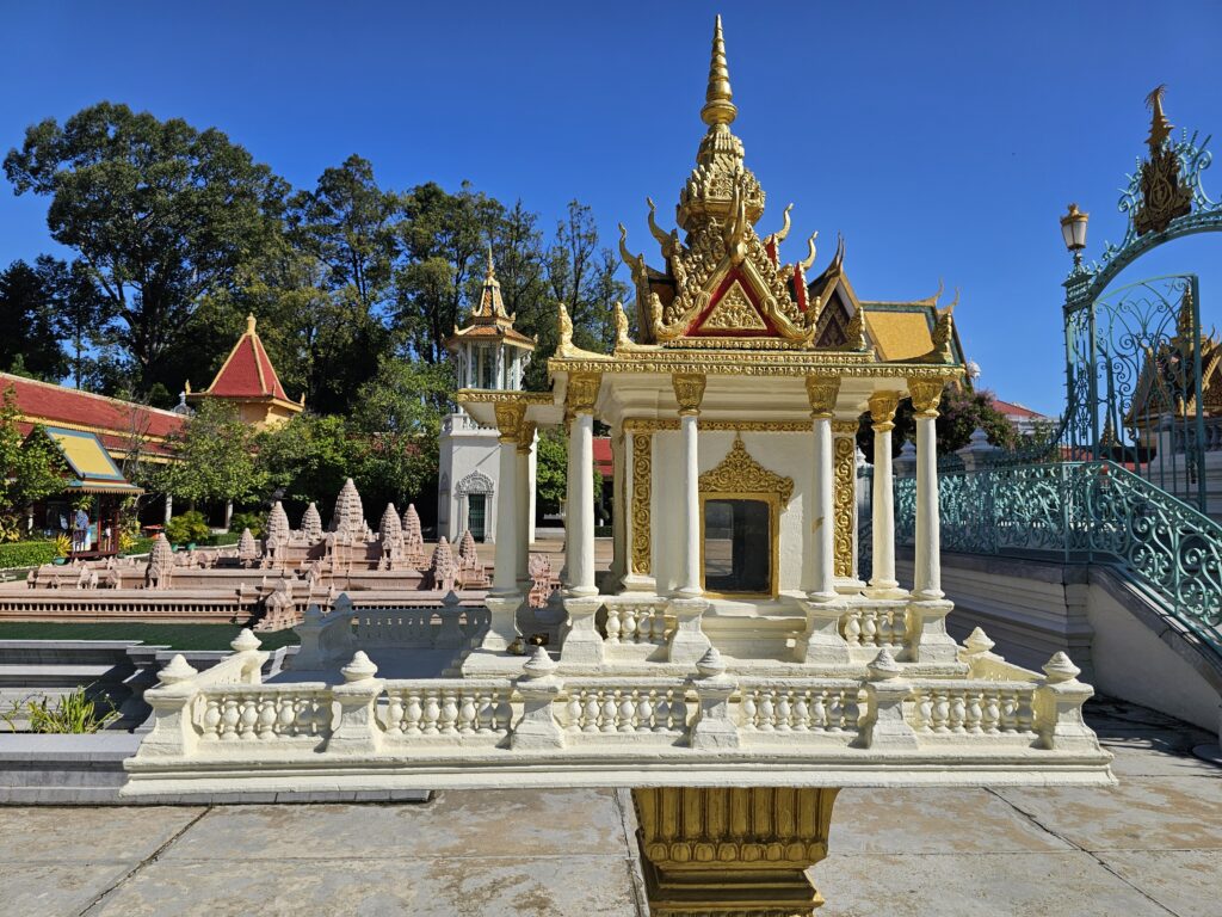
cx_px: 611
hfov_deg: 73.9
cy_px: 458
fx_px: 812
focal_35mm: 23
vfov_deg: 58.9
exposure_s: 1/1546
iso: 12
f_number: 1.7
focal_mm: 6.3
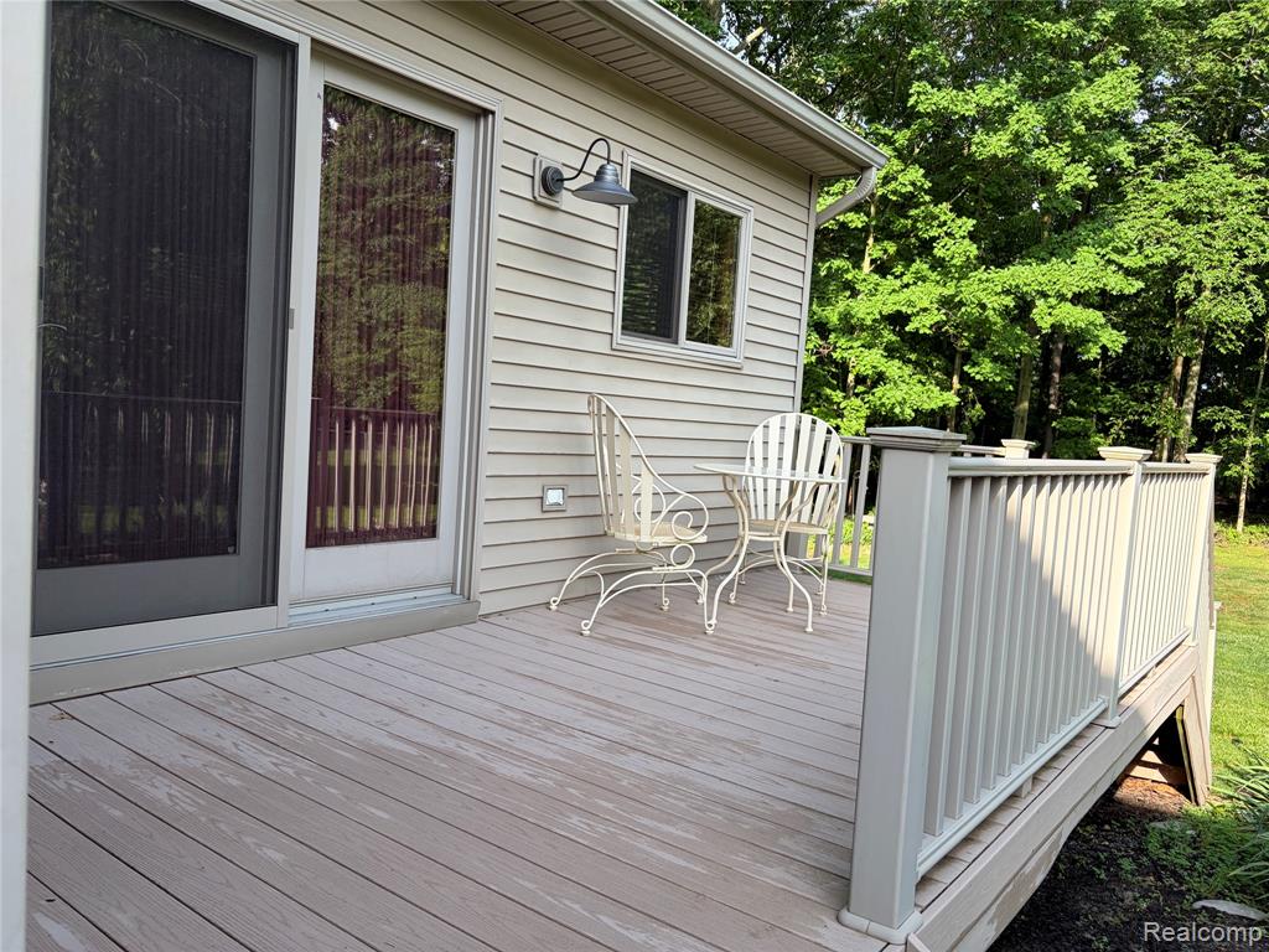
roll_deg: -2.9
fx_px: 953
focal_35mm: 26
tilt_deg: -2.2
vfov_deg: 53.1
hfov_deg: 67.3
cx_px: 634
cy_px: 476
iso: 64
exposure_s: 1/673
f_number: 1.6
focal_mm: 5.96
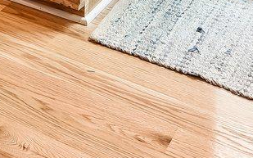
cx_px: -233
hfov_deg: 15.8
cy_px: -353
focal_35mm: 108
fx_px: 745
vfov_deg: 9.1
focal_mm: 16
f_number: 8
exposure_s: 1/15
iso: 140
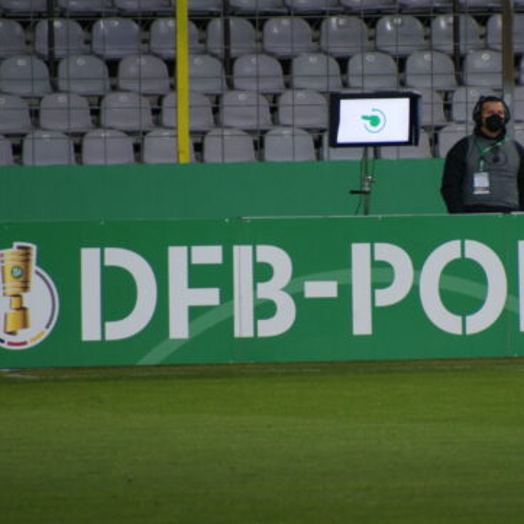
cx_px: 407
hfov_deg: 2.4
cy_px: 229
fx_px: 12605
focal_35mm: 736
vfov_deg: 2.4
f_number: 6.3
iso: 400
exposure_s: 1/50
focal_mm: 300
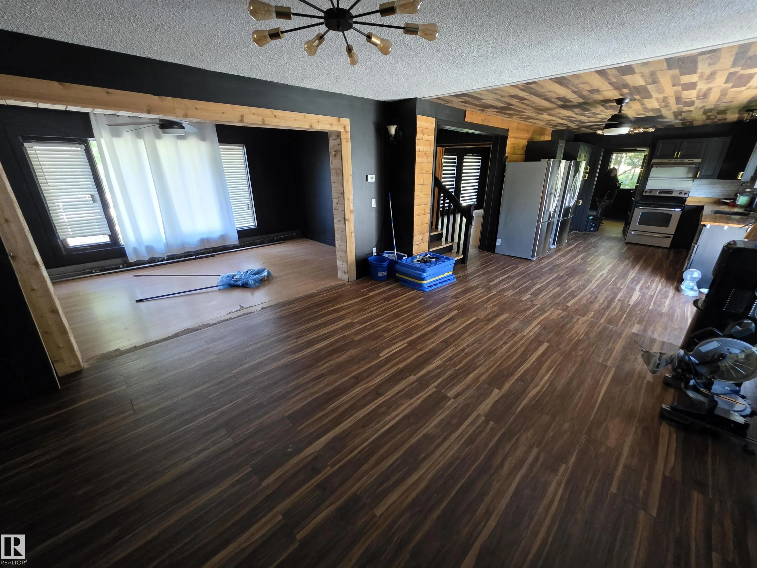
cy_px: 284
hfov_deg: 106.2
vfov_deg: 89.9
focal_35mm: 13
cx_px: 378
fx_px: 284
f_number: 1.9
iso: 640
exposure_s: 1/100
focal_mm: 2.2
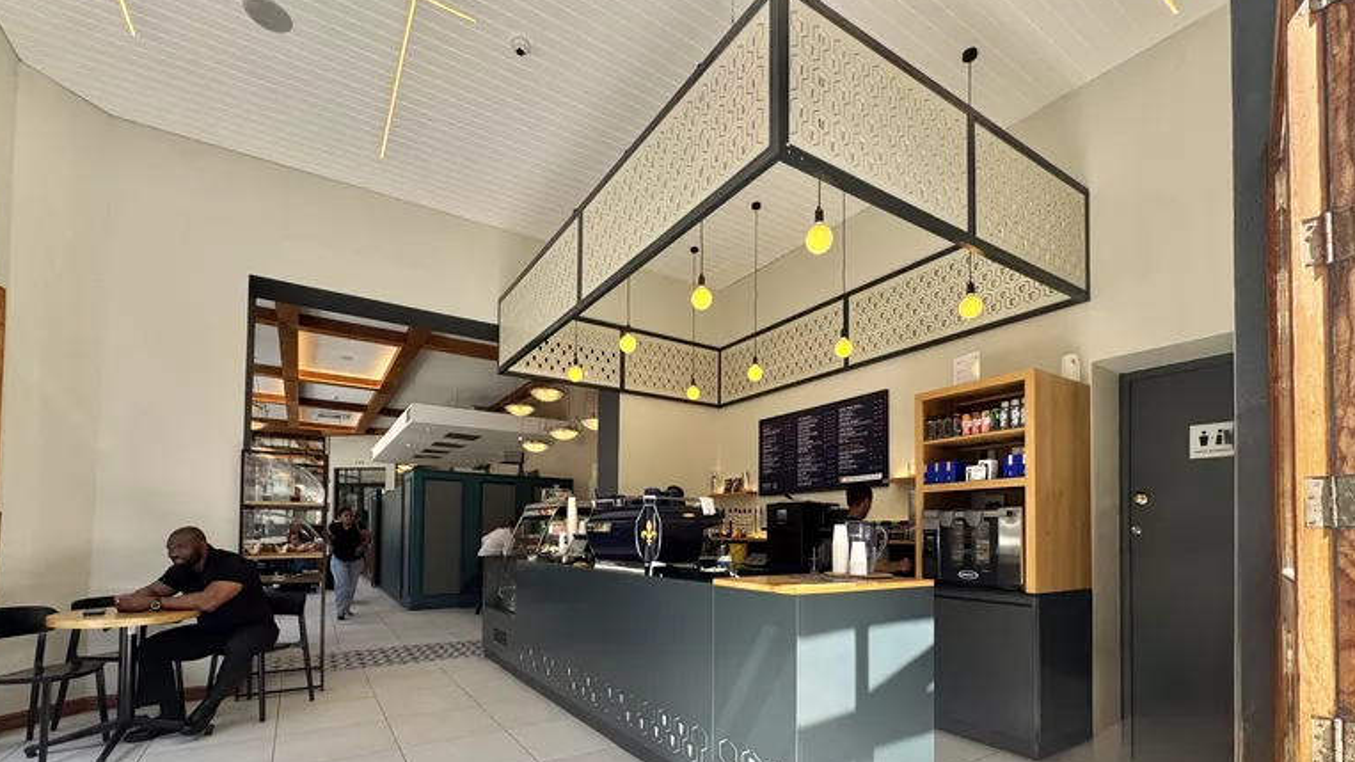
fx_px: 575
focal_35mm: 16
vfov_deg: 64.9
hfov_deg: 99.4
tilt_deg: +1.1
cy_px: 522
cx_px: 659
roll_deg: -0.3
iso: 40
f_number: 2.2
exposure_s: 1/152
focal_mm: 2.22
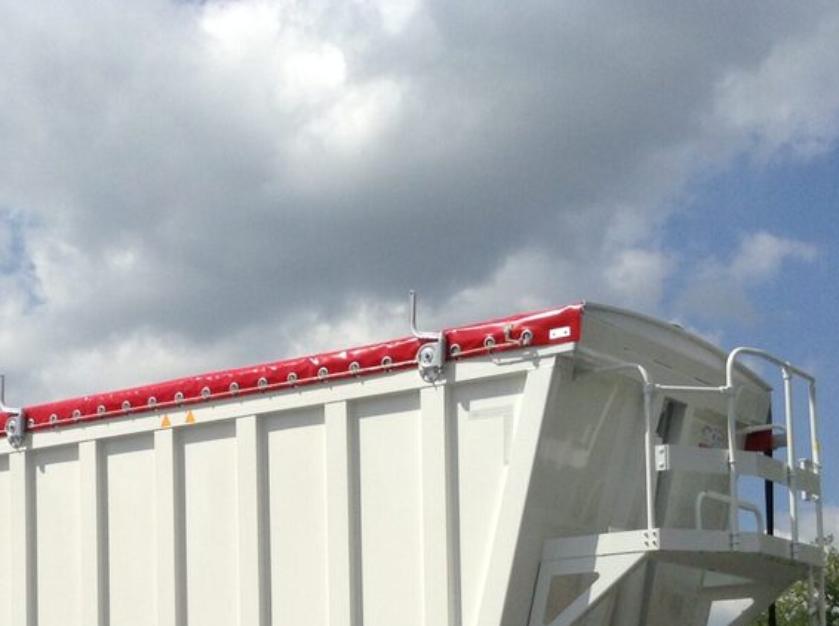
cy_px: 648
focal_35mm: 70
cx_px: 162
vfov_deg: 20.2
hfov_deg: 27.3
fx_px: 1693
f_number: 2.4
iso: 25
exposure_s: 1/2415
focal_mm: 3.3
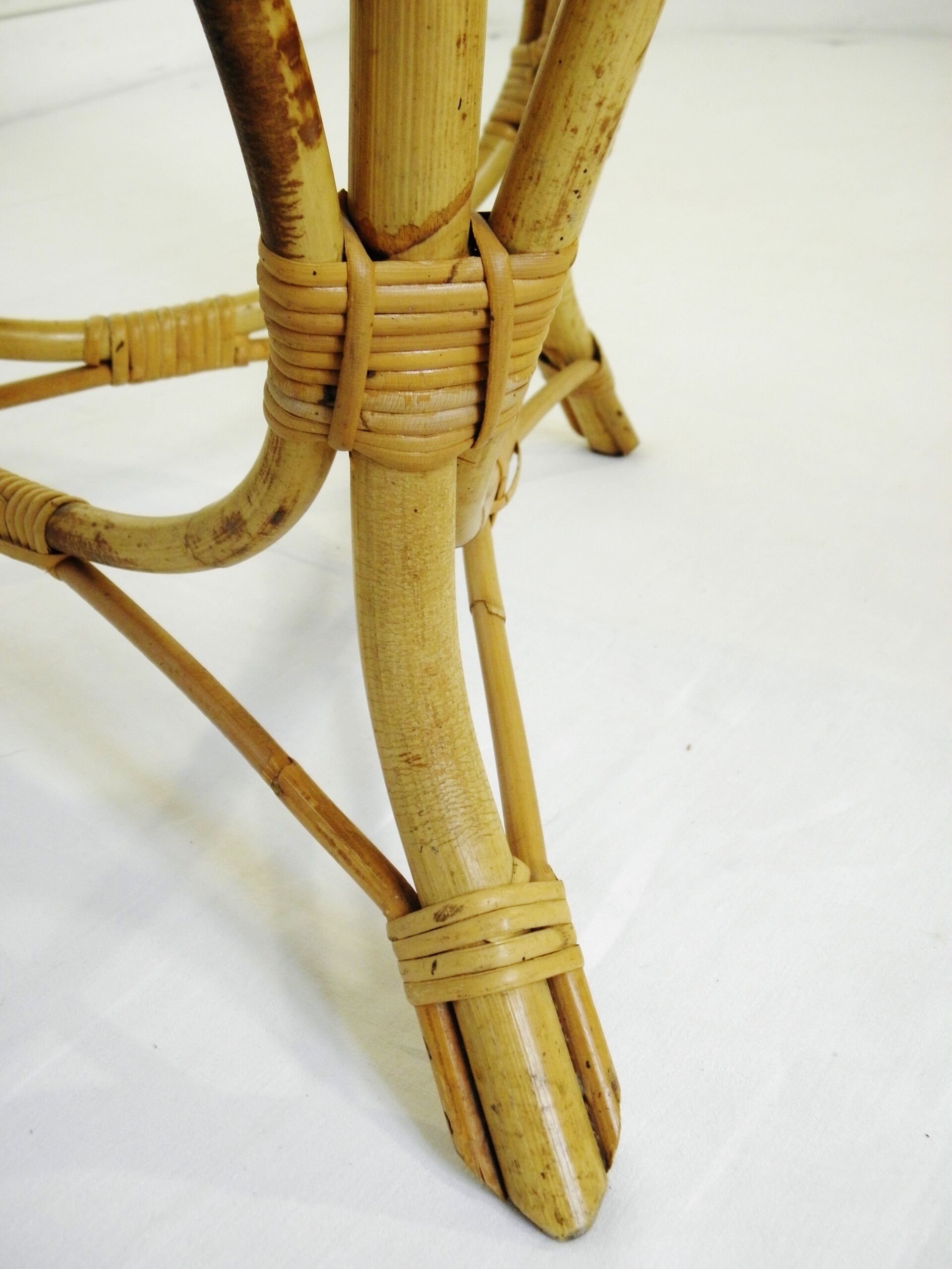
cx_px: 476
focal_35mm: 39
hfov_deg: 36.8
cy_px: 634
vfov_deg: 47.9
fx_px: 1430
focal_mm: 7.1
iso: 160
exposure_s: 1/40
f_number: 3.8
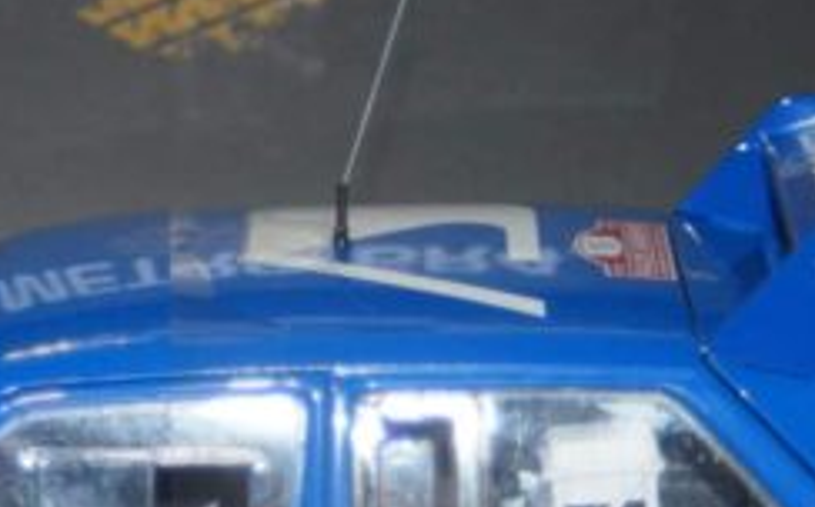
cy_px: 654
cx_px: 10
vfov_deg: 5.8
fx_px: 5015
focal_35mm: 226
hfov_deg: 9.2
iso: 640
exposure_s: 1/160
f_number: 5.6
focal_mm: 60
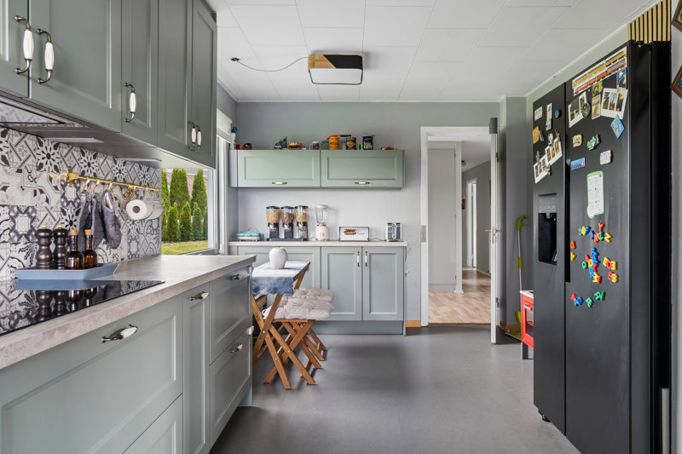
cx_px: 341
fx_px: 469
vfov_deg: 51.7
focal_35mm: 25
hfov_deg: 72.1
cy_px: 227
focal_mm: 16.5
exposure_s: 1.3
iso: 200
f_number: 8
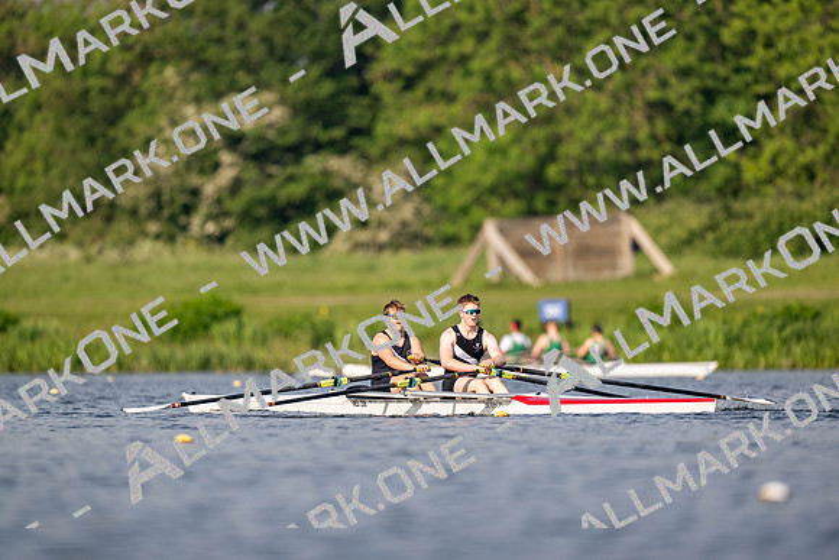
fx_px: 13986
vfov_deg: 2.3
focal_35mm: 600
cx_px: 420
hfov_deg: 3.4
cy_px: 280
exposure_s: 1/2500
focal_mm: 600
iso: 250
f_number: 4
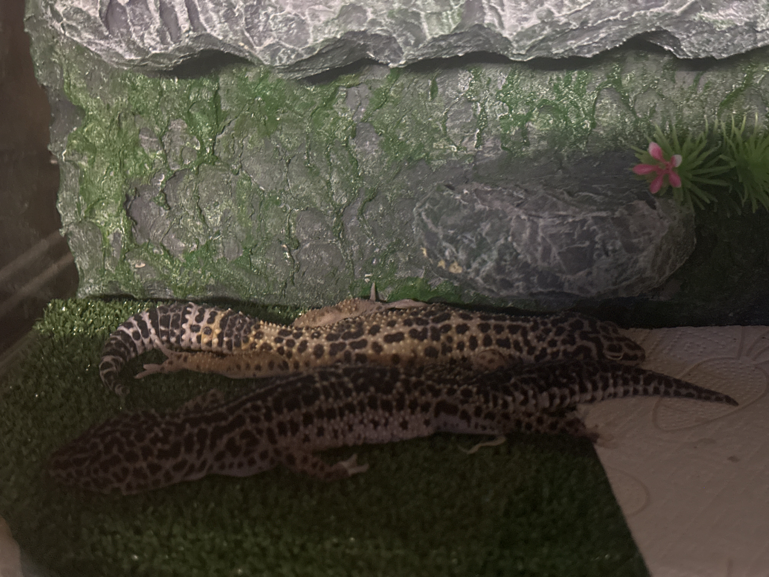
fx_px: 1066
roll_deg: -0.2
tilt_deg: -19.9
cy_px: 288
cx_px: 384
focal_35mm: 48
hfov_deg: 39.7
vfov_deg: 30.3
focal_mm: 6.86
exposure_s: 1/20
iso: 1000
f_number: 1.78
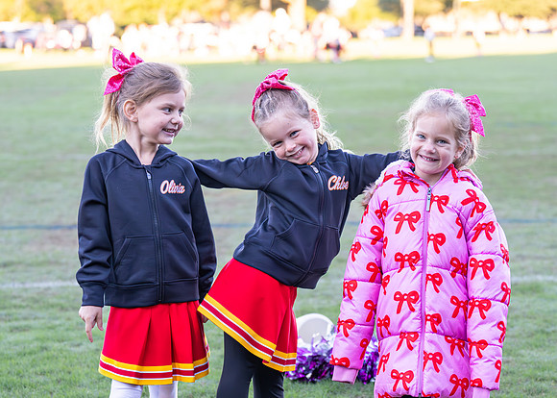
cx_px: 275
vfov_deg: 13.3
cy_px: 284
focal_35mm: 107
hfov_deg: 18.6
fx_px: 1697
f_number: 2.8
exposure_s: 1/1600
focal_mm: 70
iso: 1600
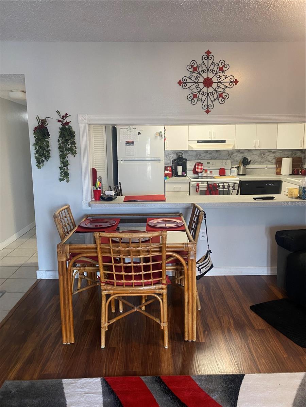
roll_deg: +0.8
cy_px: 204
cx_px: 153
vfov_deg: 67.3
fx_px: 306
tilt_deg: -8.0
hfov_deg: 53.1
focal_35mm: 26
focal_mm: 4.25
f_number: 1.8
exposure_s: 1/60
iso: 250
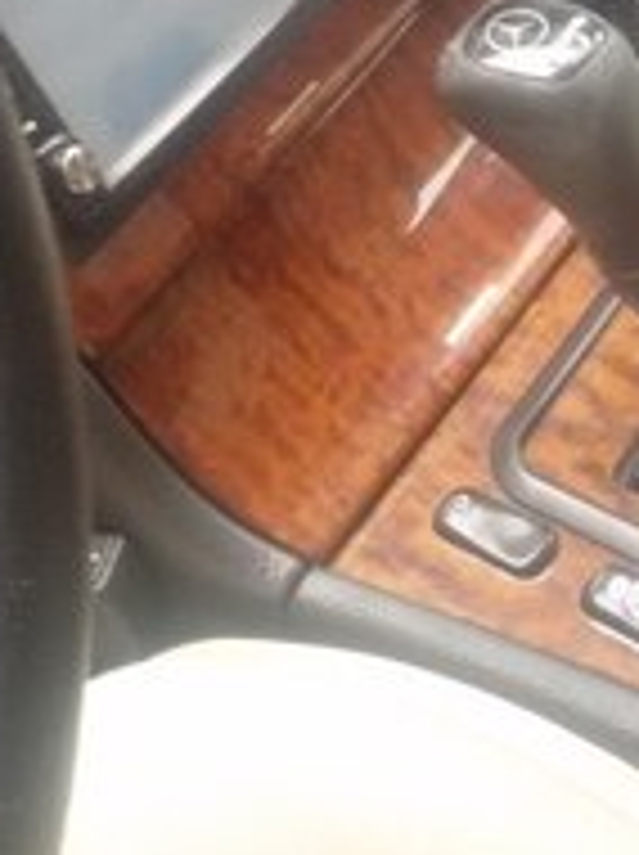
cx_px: -99
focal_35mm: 81
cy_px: -212
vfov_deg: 22.0
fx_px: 1998
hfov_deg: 17.4
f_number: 2.4
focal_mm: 2.93
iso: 125
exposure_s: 1/30
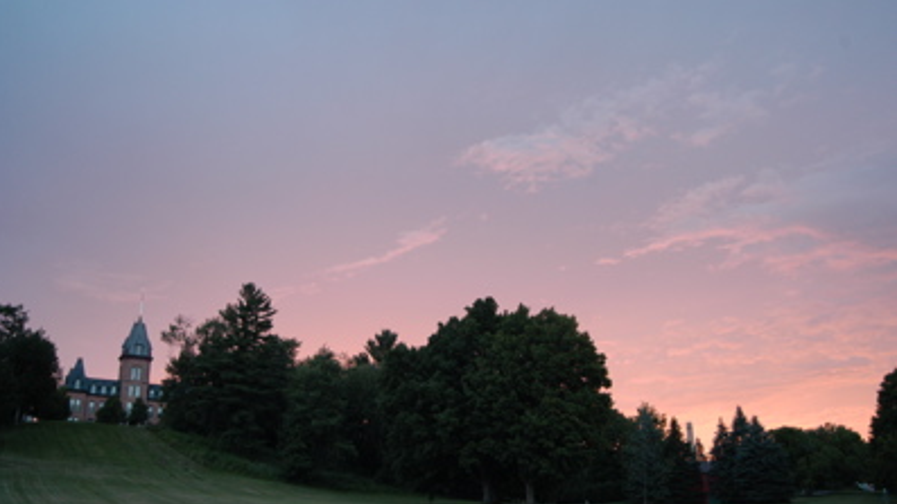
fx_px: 761
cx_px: 443
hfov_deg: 61.0
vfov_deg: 36.6
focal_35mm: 32
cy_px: 277
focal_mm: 20
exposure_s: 1/60
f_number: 4
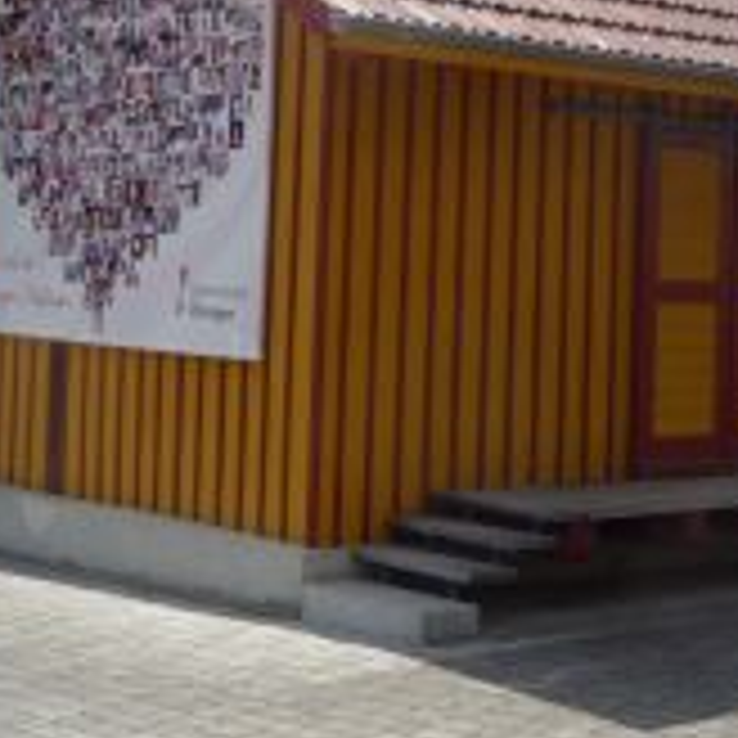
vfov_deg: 20.5
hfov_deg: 20.9
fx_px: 2002
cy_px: 76
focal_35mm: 83
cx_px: 374
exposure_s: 1/400
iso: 100
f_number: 5.6
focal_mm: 5.2
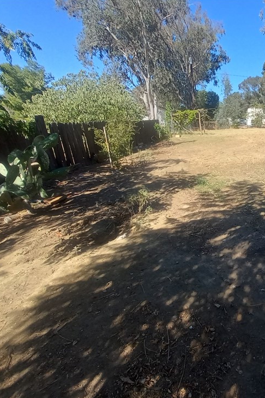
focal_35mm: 19
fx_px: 210
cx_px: 229
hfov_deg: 57.2
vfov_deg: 86.9
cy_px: 206
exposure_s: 1/413
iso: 40
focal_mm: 1.13
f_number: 2.2
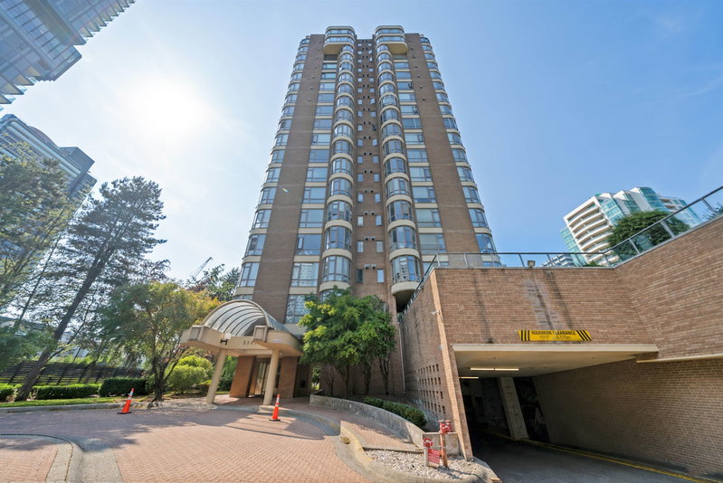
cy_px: 242
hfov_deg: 112.6
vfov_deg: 90.1
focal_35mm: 12
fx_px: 241
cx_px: 362
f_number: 5
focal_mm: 12
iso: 80
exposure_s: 1/400
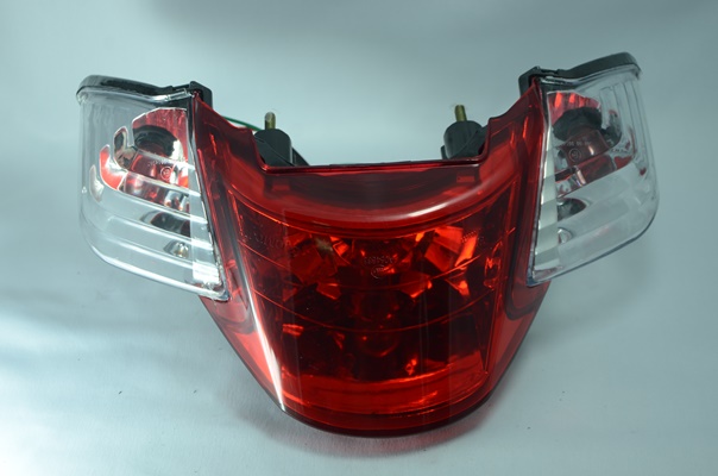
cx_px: 359
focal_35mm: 75
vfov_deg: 18.1
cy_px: 238
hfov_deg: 27.0
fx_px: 1493
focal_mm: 50
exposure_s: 1/60
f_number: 7.1
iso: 100
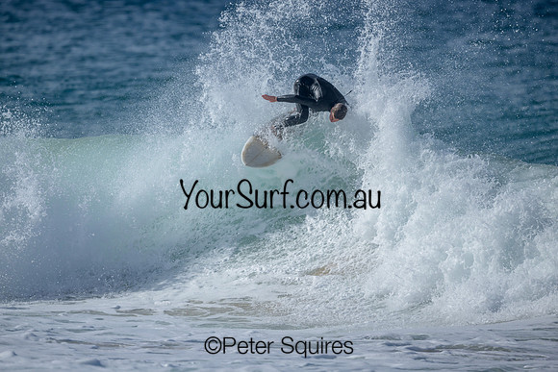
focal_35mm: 800
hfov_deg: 2.6
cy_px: 186
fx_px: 12402
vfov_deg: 1.7
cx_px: 279
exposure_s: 1/2500
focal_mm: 800
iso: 160
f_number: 6.3
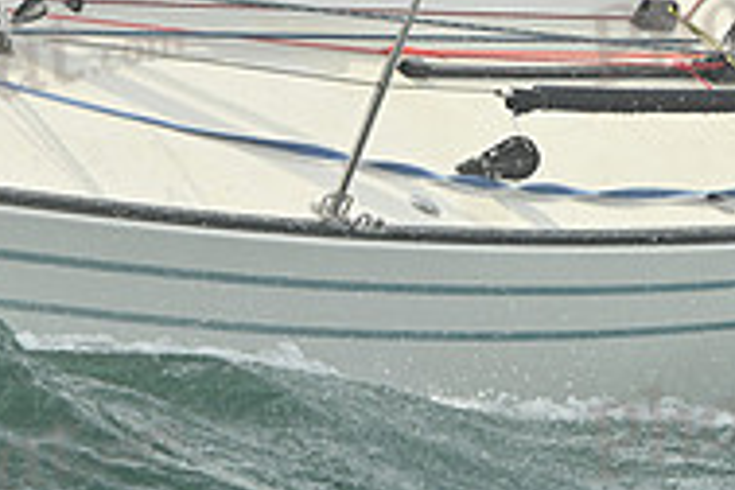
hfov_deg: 5.2
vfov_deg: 3.4
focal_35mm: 398
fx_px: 8125
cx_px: 389
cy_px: -161
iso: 320
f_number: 8
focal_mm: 130
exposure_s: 1/1250
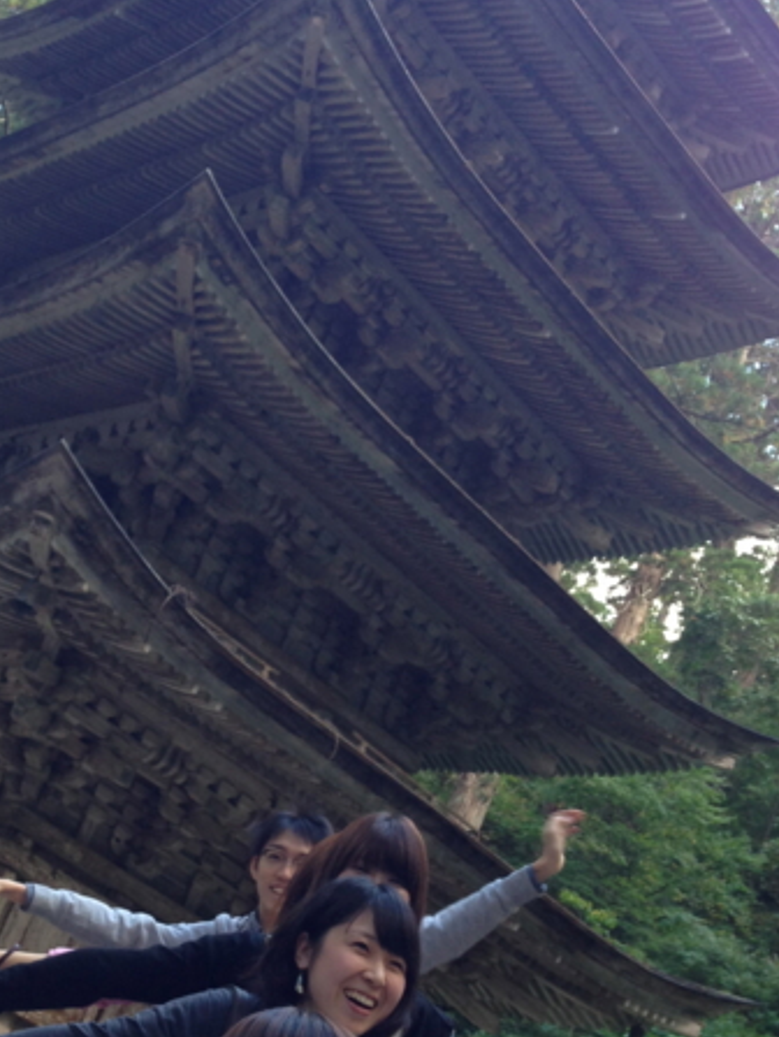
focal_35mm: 59
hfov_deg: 24.7
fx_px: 1768
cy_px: 603
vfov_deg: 32.6
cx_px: 232
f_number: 2.4
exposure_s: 1/30
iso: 50
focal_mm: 4.12
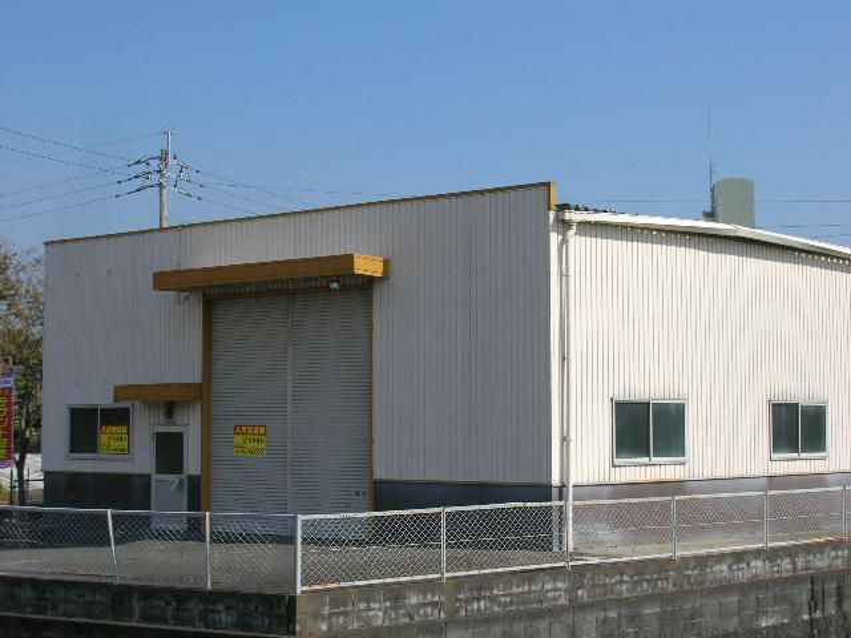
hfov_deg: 35.5
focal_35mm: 54
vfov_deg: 27.0
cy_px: 319
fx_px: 1328
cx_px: 426
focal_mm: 9
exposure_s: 1/373
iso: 50
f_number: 5.7
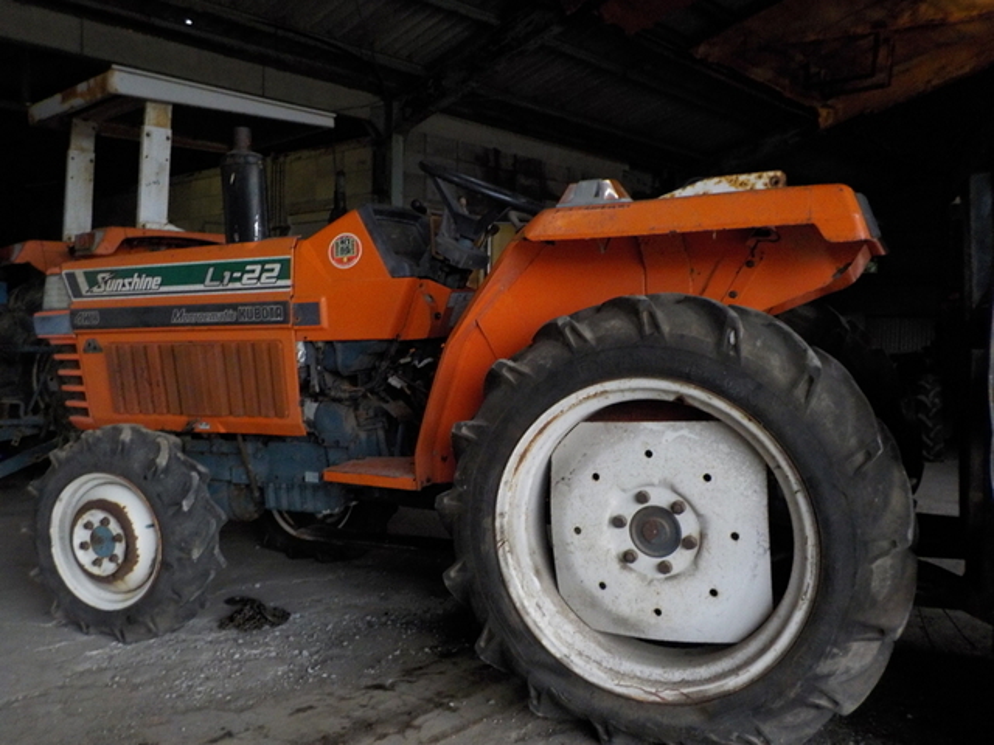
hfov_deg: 60.0
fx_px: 861
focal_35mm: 30
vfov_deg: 46.8
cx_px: 497
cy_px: 372
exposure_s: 1/30
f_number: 3.3
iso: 320
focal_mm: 4.1
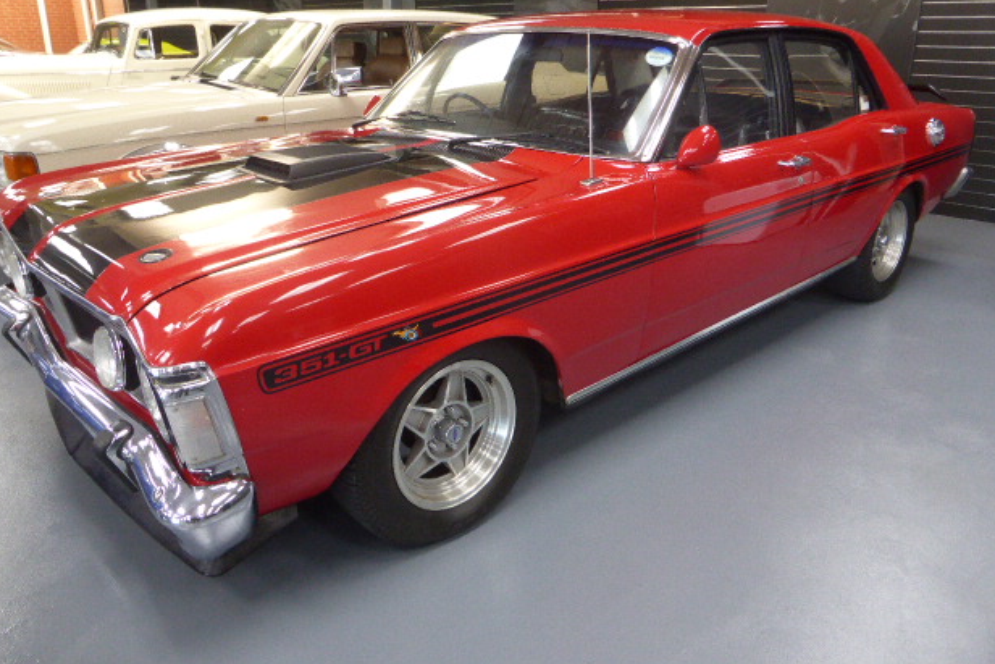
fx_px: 746
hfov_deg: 67.4
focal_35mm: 27
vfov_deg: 47.8
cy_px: 279
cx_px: 480
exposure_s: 1/20
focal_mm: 4.3
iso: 400
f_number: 3.3
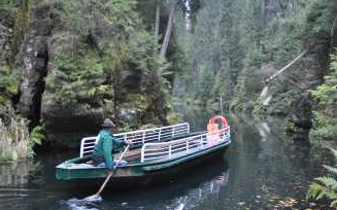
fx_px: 386
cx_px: 147
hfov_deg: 47.1
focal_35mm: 42
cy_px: 99
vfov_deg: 30.5
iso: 450
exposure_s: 1/60
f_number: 4
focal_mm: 18
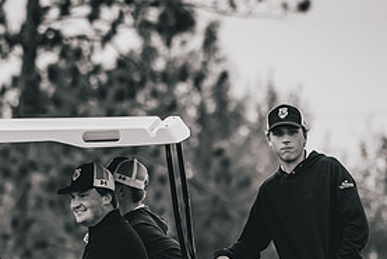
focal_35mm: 471
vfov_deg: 2.9
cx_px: 151
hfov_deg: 4.4
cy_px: 244
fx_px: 5066
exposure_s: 1/1250
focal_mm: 150
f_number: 2.8
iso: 500
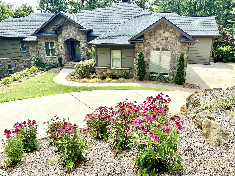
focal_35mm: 26
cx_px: 118
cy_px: 88
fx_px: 177
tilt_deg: -19.7
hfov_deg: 67.3
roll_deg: +0.1
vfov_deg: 53.1
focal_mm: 4.25
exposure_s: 1/2028
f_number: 1.8
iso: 32
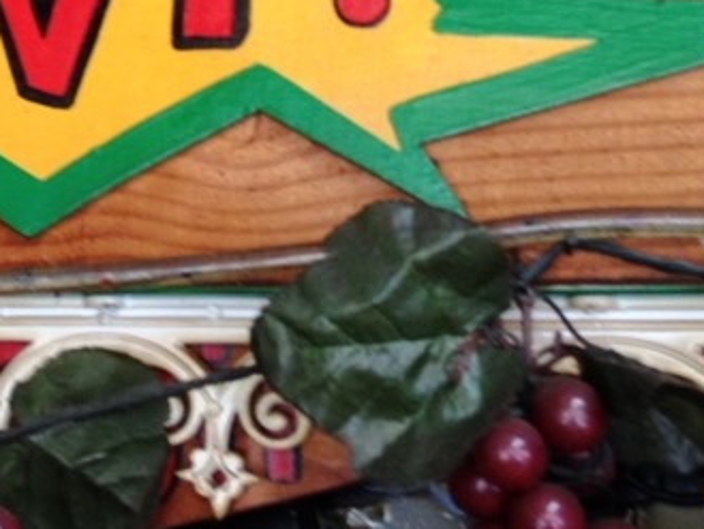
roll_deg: -4.2
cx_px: -141
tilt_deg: +14.2
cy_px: -71
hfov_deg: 17.2
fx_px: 2218
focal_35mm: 109
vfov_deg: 13.3
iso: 64
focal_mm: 4.28
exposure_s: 1/20
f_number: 2.4
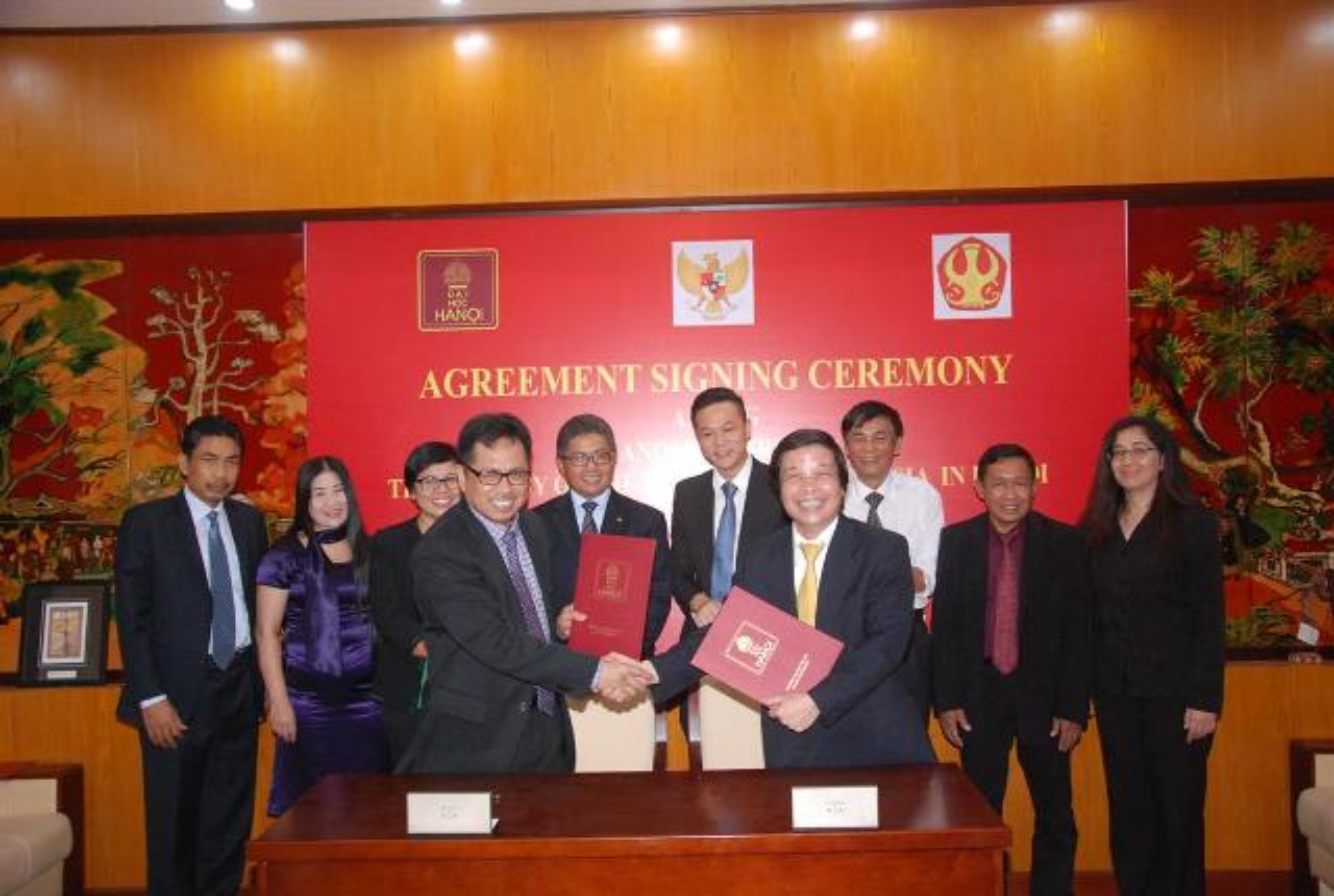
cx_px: 667
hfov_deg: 53.0
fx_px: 1337
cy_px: 448
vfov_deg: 37.1
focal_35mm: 36
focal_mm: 24
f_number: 4
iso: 1000
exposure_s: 1/80
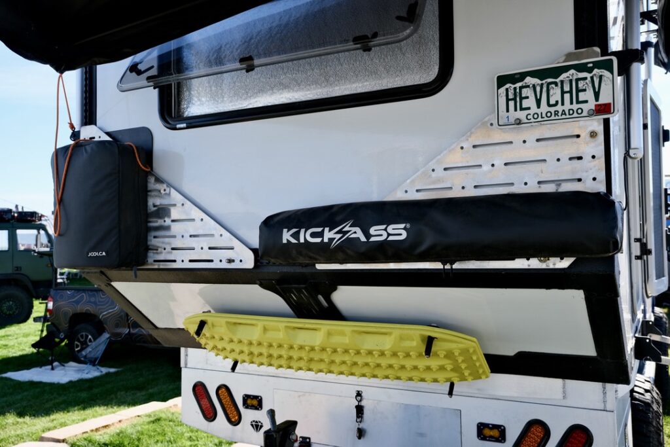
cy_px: 224
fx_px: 558
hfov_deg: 61.9
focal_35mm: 30
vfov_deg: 43.6
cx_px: 335
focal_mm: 20.2
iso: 320
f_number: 5.6
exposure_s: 1/320
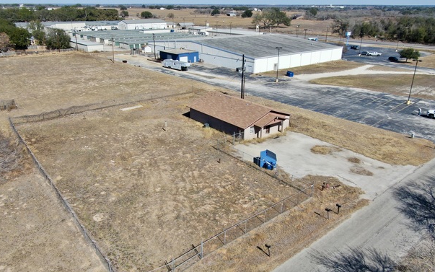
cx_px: 211
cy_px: 149
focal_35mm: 27
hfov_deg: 68.4
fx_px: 320
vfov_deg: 46.0
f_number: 2.8
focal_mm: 4.39
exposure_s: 1/2000
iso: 110
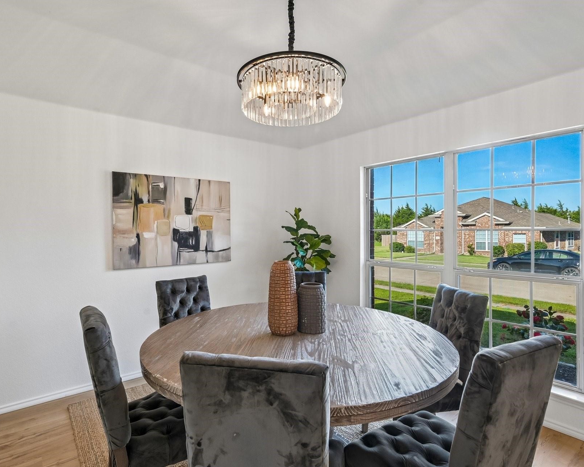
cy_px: 228
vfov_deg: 70.9
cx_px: 279
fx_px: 328
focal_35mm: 19
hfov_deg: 83.2
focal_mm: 16
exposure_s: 1/100
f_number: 8
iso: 400
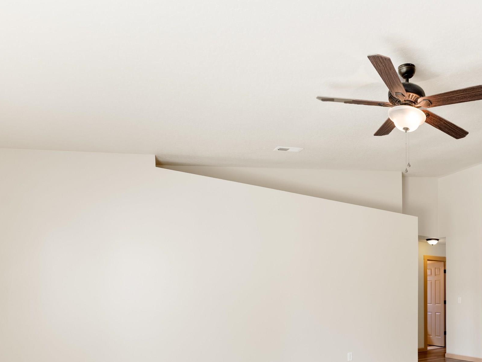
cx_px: 440
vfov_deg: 49.6
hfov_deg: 57.1
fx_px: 362
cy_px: 295
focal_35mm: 26
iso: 400
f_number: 7.1
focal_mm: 14
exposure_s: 1/6
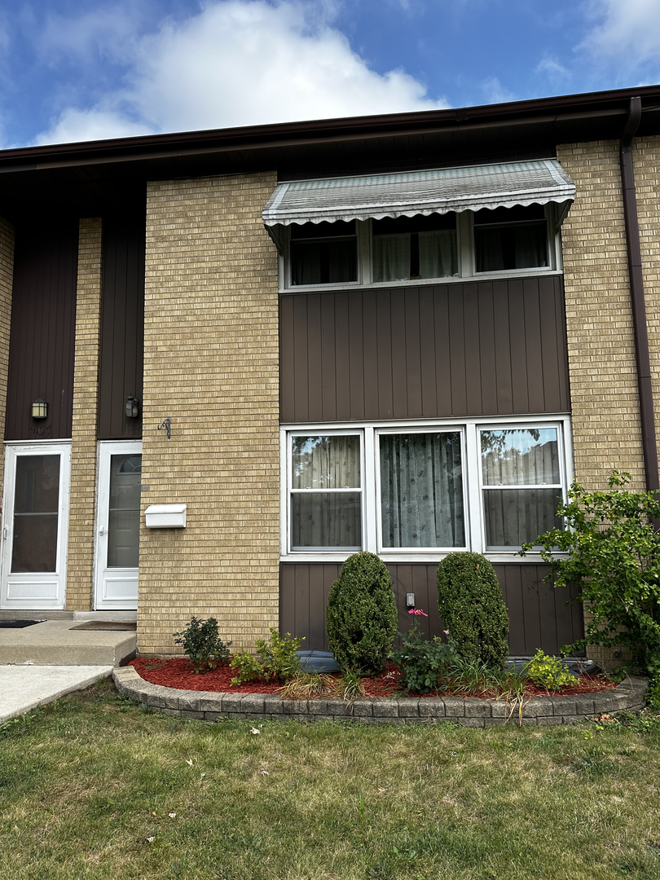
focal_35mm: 24
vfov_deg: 71.6
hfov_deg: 56.8
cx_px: 330
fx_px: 610
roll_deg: +0.0
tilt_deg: +7.6
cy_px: 440
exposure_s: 1/2028
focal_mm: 6.86
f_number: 1.78
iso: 80
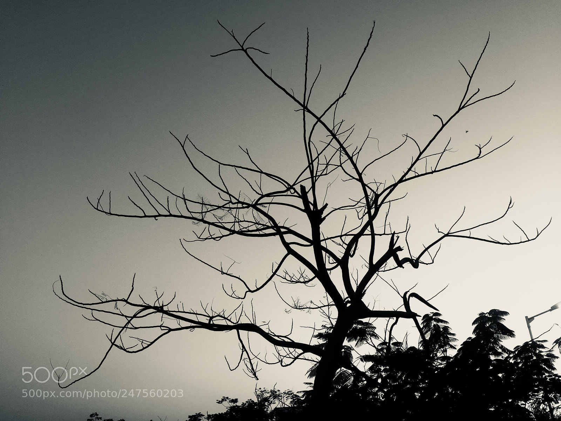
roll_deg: -1.5
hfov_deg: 61.7
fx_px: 470
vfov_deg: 48.2
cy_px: 210
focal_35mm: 29
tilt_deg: +29.6
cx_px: 280
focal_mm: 4.15
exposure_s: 1/110
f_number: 2.2
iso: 32
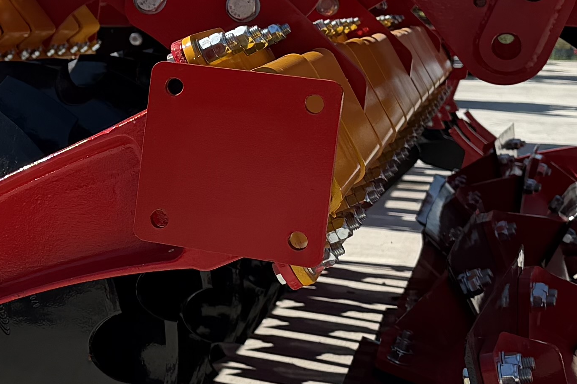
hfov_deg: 18.4
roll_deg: -2.3
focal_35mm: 104
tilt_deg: -2.4
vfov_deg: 13.1
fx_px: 1667
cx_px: -154
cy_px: 66
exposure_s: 1/4975
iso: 100
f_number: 1.78
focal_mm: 6.76
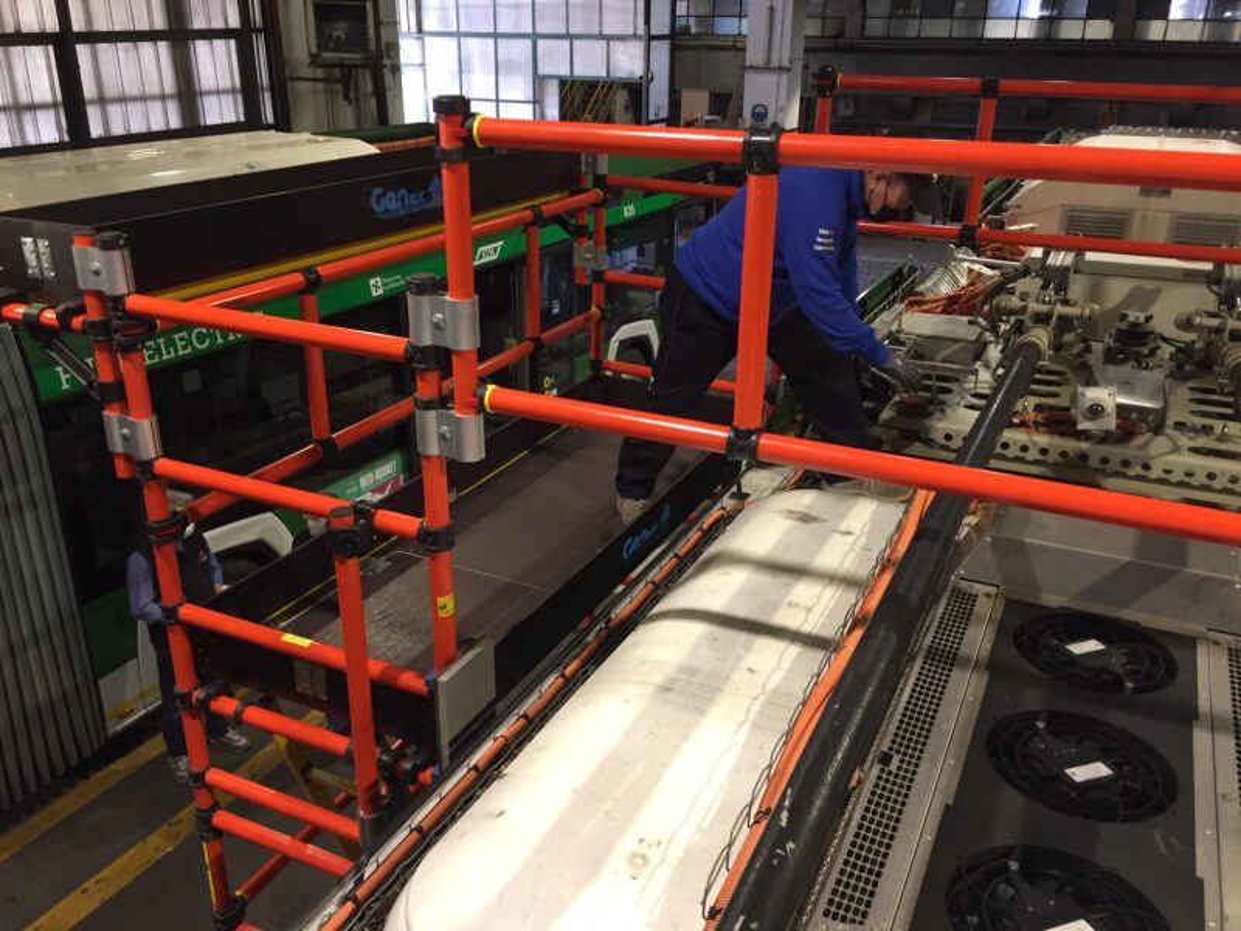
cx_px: 620
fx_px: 1040
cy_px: 466
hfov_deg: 61.7
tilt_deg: -23.1
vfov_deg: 48.2
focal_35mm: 29
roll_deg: -1.8
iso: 125
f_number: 2.2
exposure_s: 1/33
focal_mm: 4.15
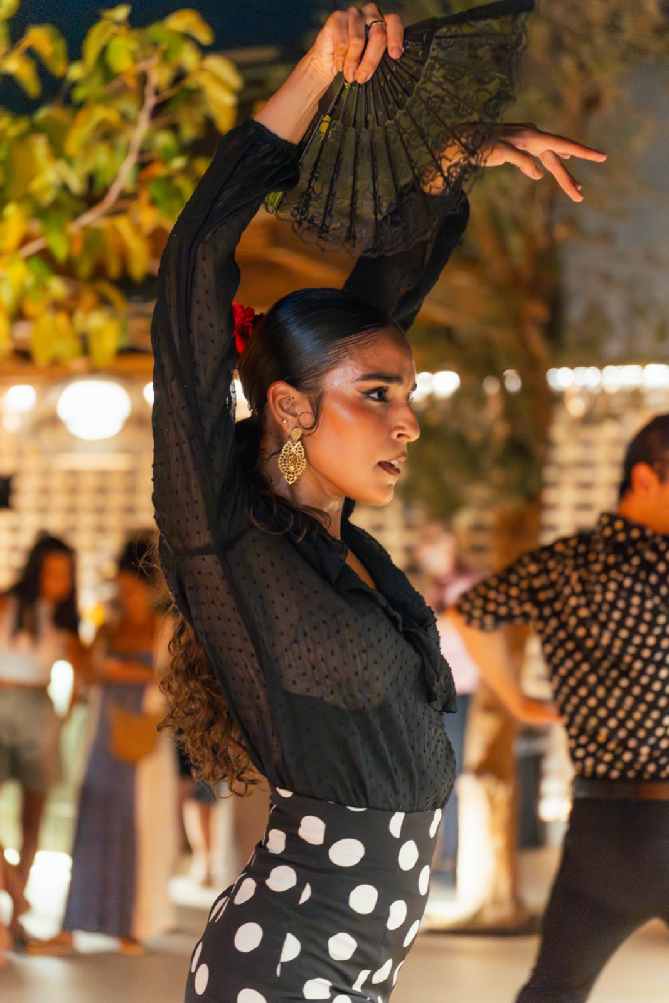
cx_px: 334
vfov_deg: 28.8
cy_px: 502
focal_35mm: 70
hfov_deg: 19.4
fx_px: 1952
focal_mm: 70
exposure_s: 1/200
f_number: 2.8
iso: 6400
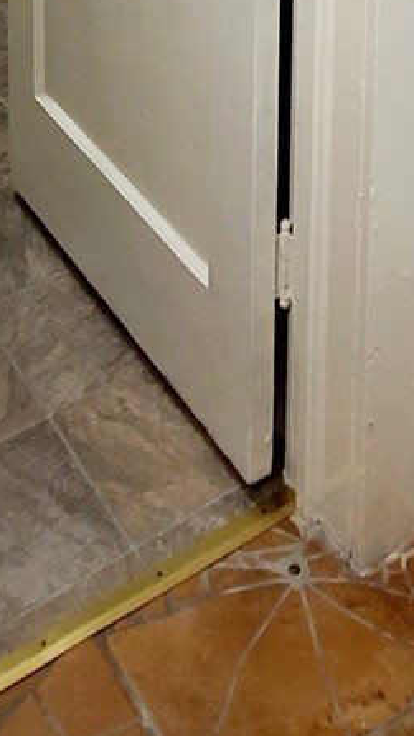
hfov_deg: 18.3
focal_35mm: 65
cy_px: -472
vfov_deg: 23.2
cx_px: 365
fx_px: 1268
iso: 80
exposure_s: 1/60.2
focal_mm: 2.2
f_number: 2.2
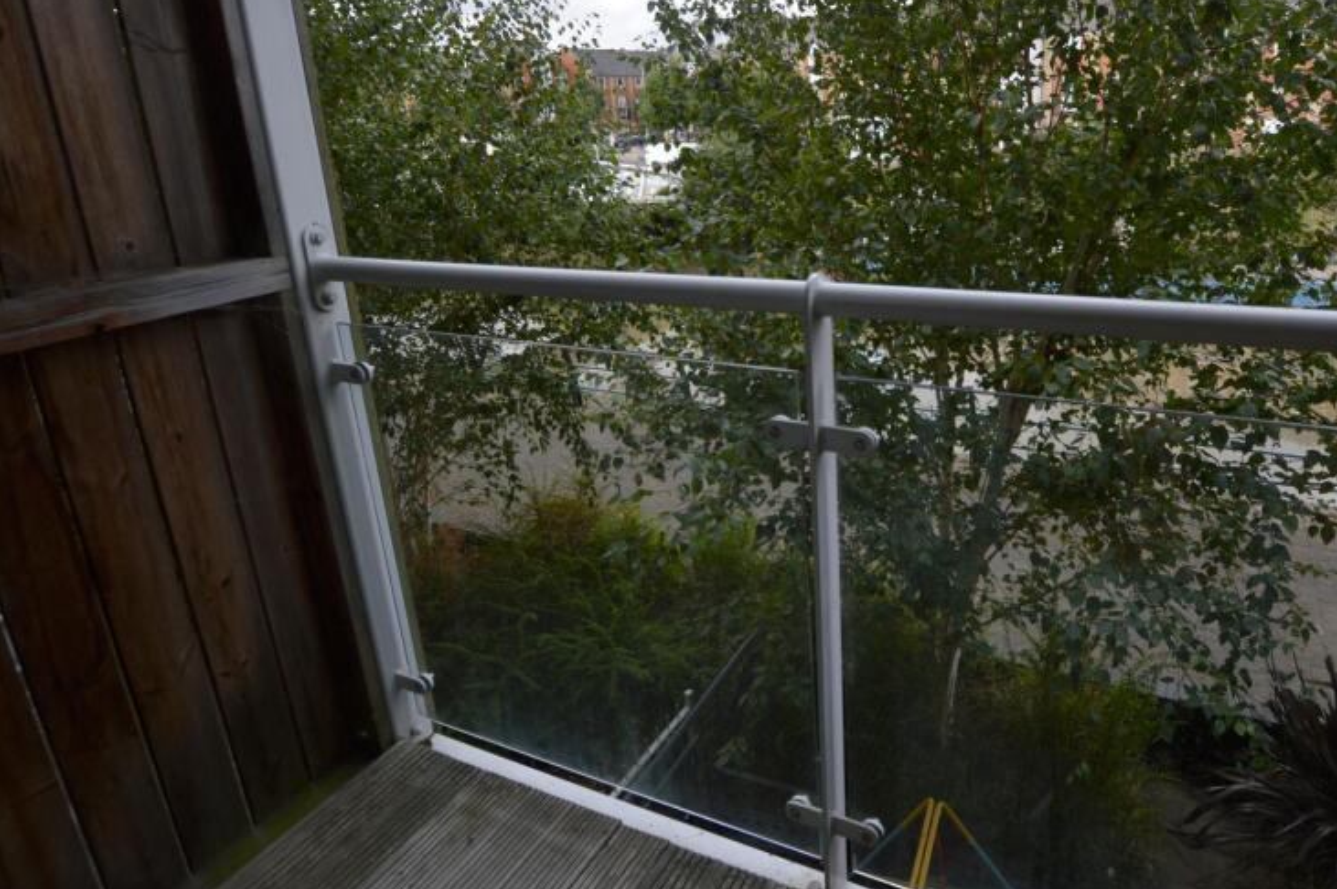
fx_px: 779
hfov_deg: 80.1
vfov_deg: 58.8
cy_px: 348
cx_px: 816
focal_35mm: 21
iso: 100
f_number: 5.6
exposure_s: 1/125
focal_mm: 10
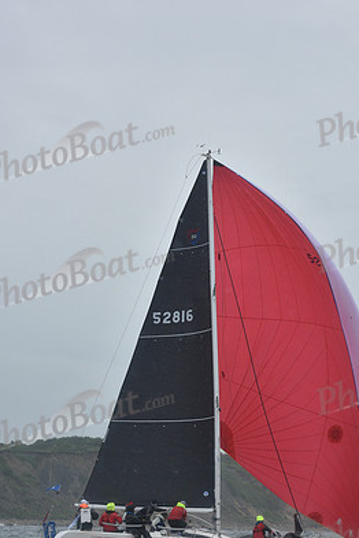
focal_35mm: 118
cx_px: 246
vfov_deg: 17.3
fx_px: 1765
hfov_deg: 11.6
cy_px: 329
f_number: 7.1
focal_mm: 80
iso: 320
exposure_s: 1/1000
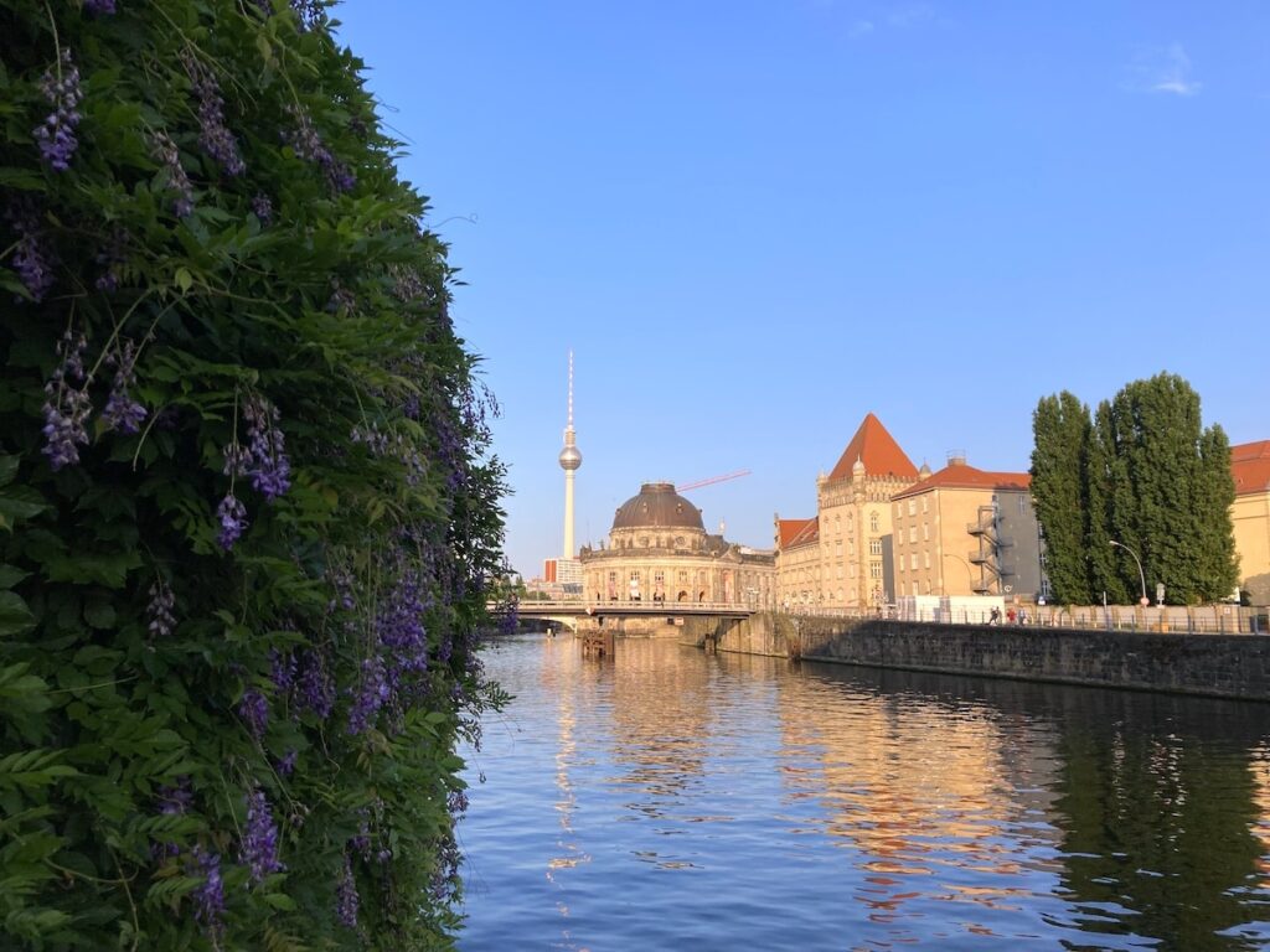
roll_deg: -0.5
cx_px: 635
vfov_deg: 49.7
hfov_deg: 63.4
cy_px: 476
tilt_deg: +9.2
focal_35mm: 28
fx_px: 1027
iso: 20
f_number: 1.8
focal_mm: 3.99
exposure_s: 1/1548
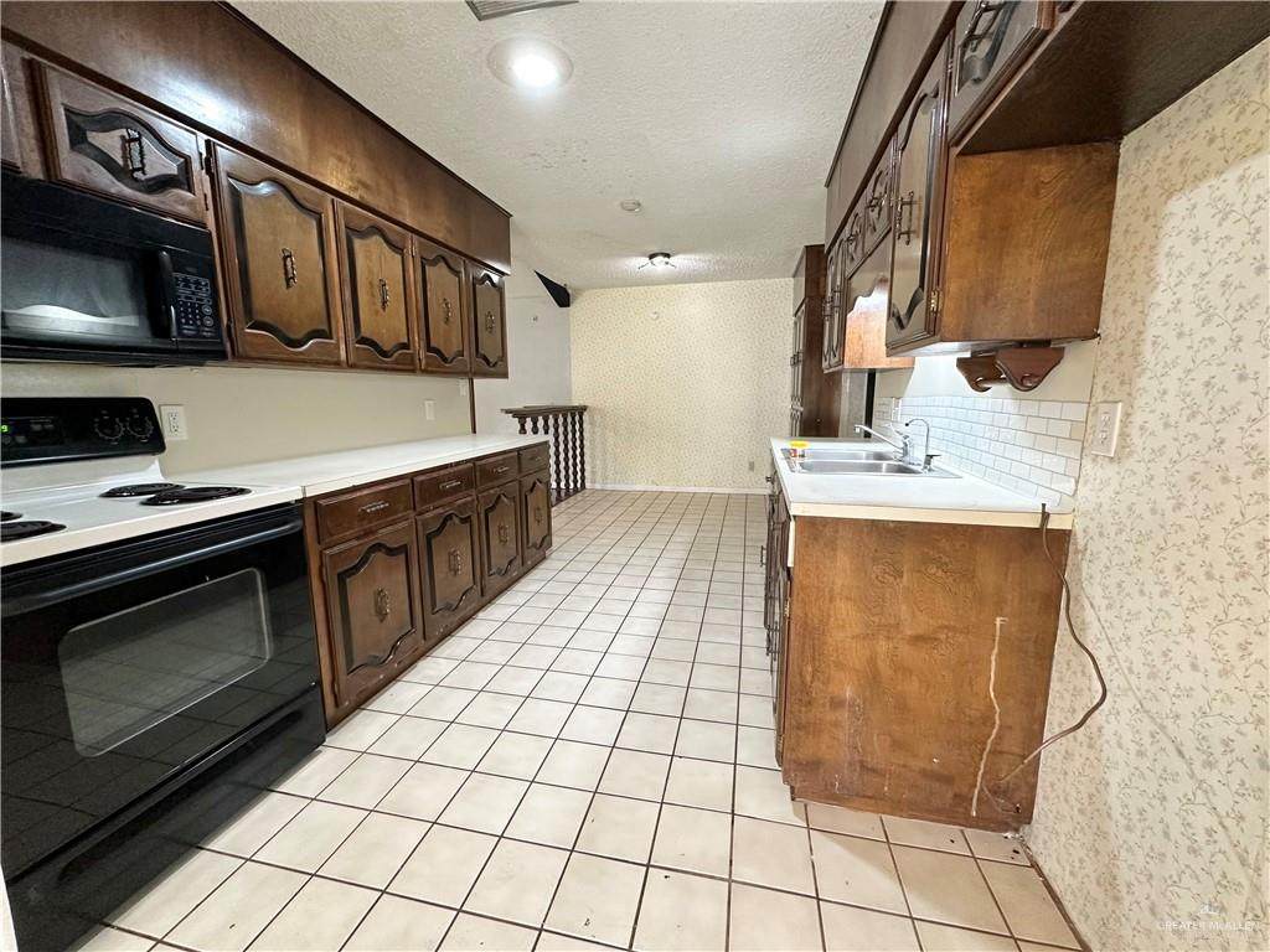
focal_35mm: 14
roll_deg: +0.1
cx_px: 635
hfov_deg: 102.1
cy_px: 476
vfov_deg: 85.7
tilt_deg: -9.2
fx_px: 514
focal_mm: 2.22
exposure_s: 1/60
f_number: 2.2
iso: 250
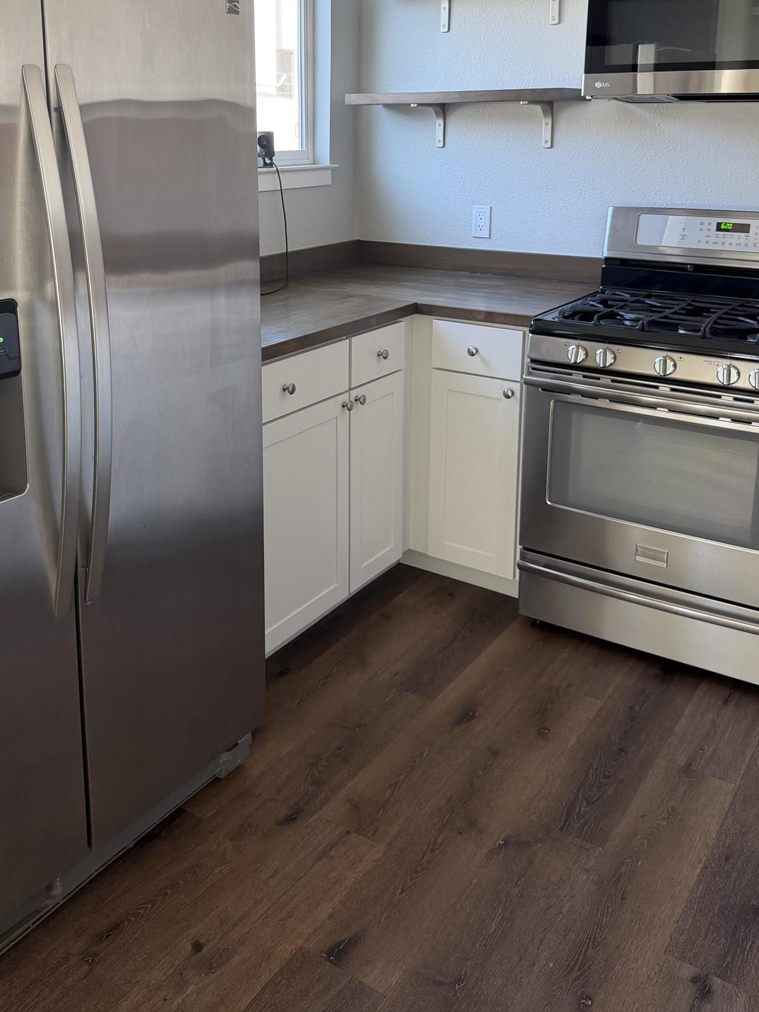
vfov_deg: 54.3
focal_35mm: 33
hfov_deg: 42.9
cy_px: 344
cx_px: 338
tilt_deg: -13.3
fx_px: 965
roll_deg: -0.4
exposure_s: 1/108
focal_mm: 6.76
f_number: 1.78
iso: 200
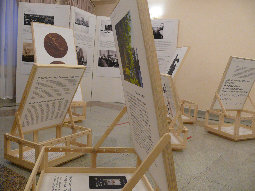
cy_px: 96
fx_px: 258
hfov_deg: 52.6
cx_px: 128
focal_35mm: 35
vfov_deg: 40.7
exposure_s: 1/15
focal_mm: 7.4
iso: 200
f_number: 2.8
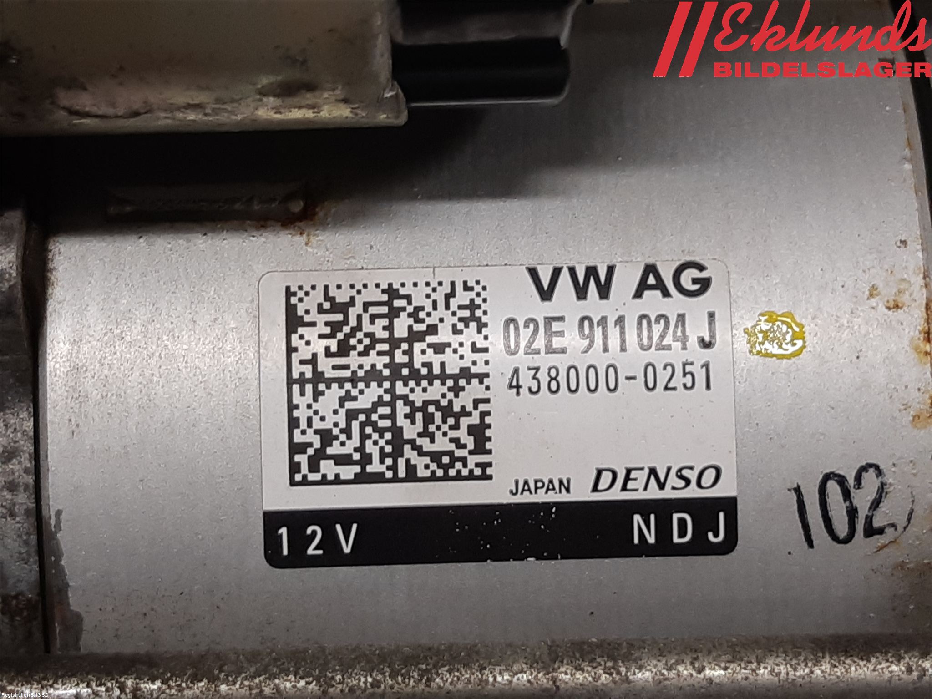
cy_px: 350
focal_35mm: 26
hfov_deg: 67.3
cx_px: 466
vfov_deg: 53.1
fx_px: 700
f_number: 1.7
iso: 64
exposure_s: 1/50
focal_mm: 3.93
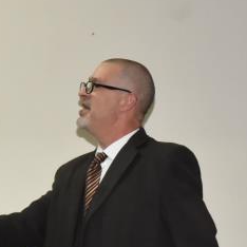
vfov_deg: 6.5
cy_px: 252
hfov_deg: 6.4
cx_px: -227
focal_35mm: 268
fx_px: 2164
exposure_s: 1/60
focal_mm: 48
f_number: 8
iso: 1600
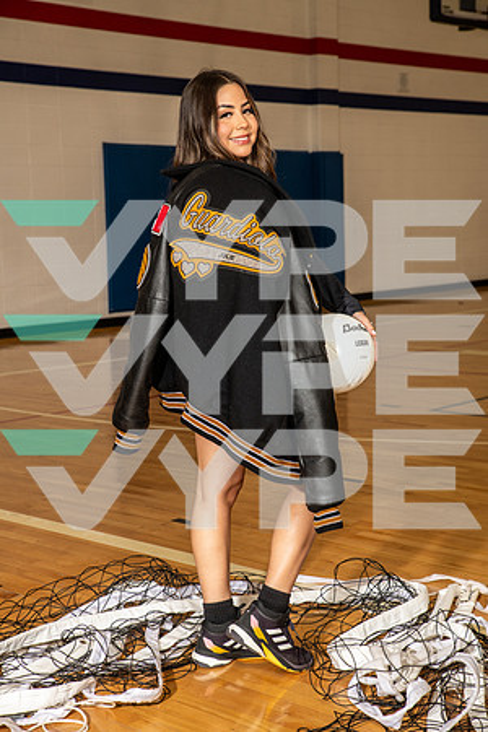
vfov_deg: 32.4
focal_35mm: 62
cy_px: 366
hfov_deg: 21.9
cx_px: 244
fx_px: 1261
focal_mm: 62
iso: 320
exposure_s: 1/250
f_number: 7.1
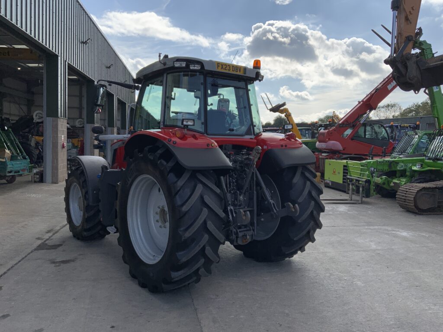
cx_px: 222
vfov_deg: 48.2
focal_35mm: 29
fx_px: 371
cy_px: 166
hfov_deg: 61.7
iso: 16
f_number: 1.8
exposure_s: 1/2320
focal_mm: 3
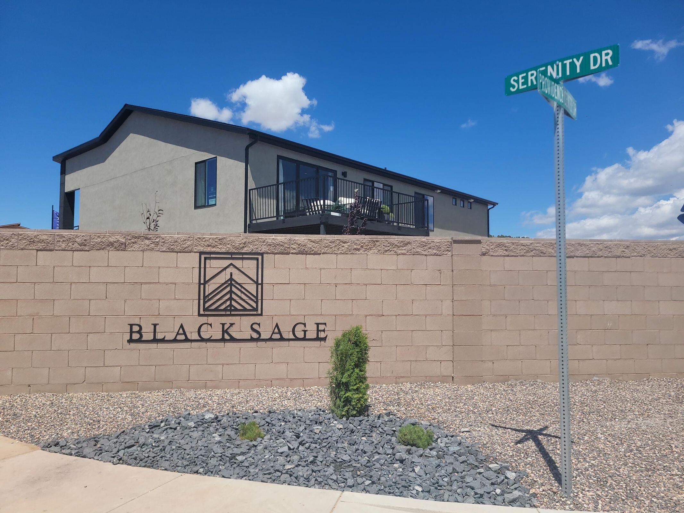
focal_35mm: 26
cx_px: 342
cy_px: 256
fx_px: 514
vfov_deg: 53.1
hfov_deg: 67.3
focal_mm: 5.4
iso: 50
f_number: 1.8
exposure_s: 1/3808
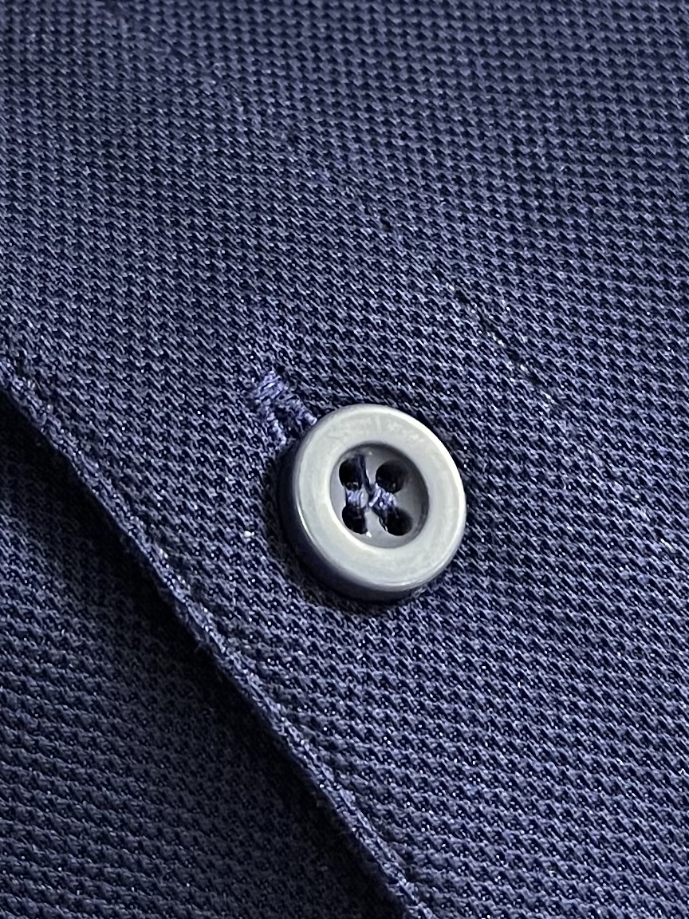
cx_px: 344
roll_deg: +3.9
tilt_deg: -9.0
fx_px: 690
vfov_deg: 67.3
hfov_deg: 53.1
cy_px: 460
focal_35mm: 26
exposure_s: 1/50
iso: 400
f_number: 1.6
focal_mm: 5.1
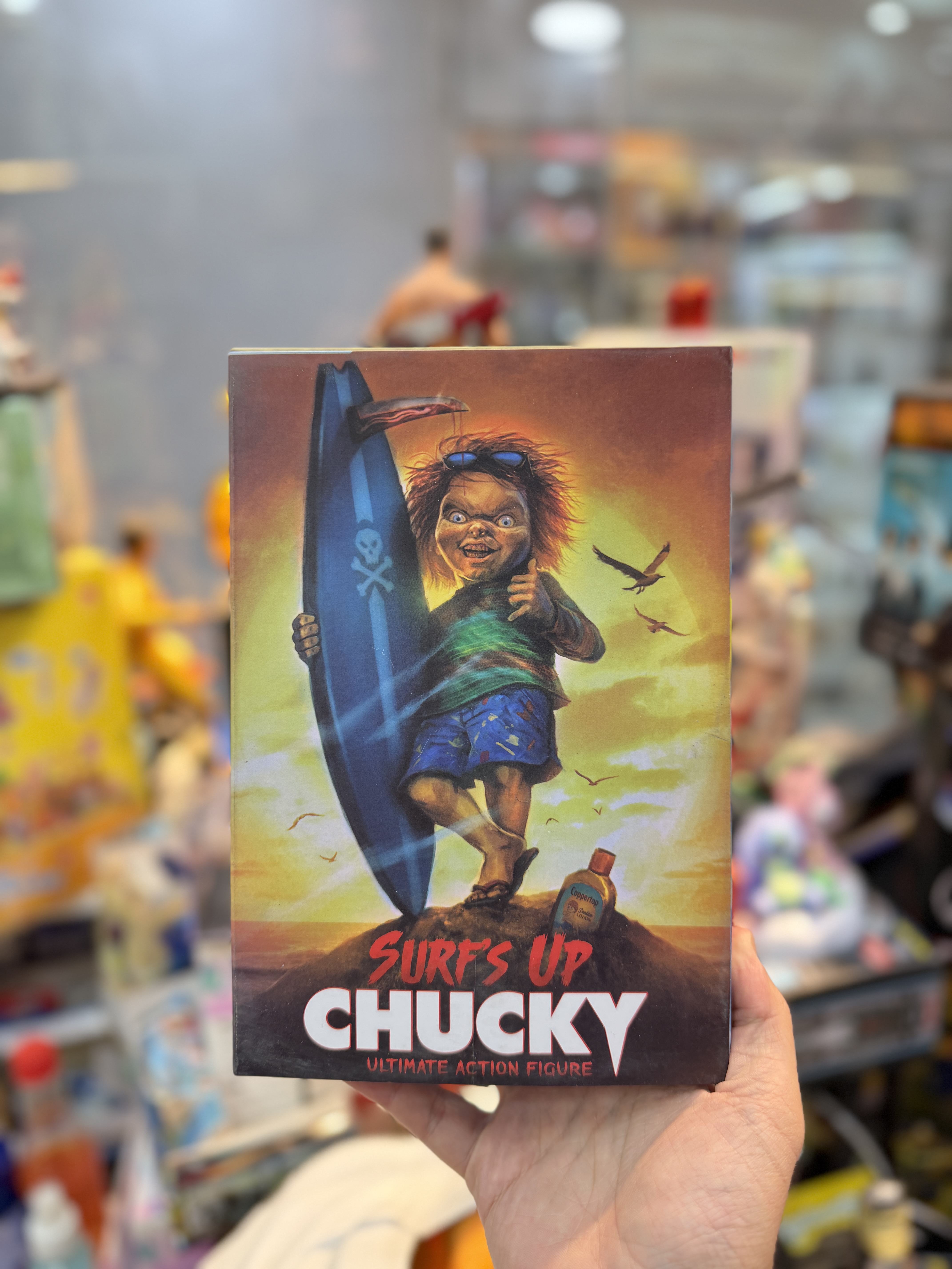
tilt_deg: -15.9
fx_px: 880
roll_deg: +1.1
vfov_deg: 71.6
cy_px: 634
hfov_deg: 56.8
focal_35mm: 24
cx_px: 476
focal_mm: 6.76
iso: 100
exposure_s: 1/100
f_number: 1.78
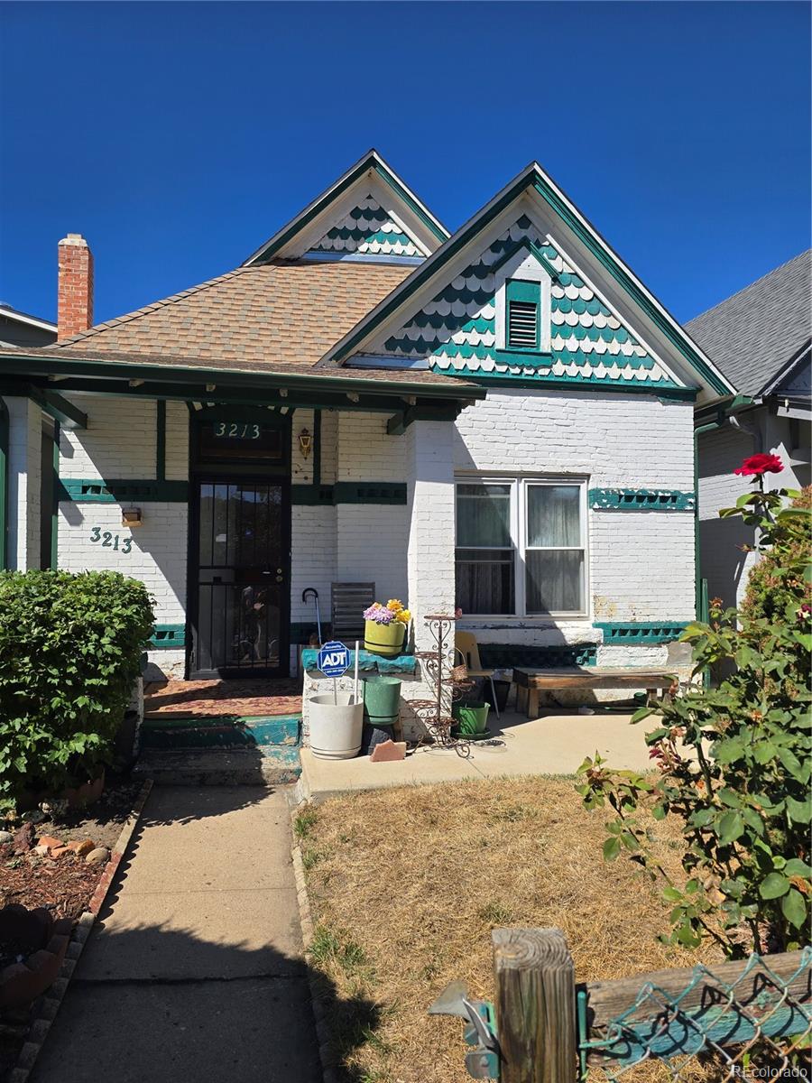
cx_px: 406
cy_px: 542
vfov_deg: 73.9
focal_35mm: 23
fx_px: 719
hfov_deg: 58.9
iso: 12
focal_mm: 6.3
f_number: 1.7
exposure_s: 1/892
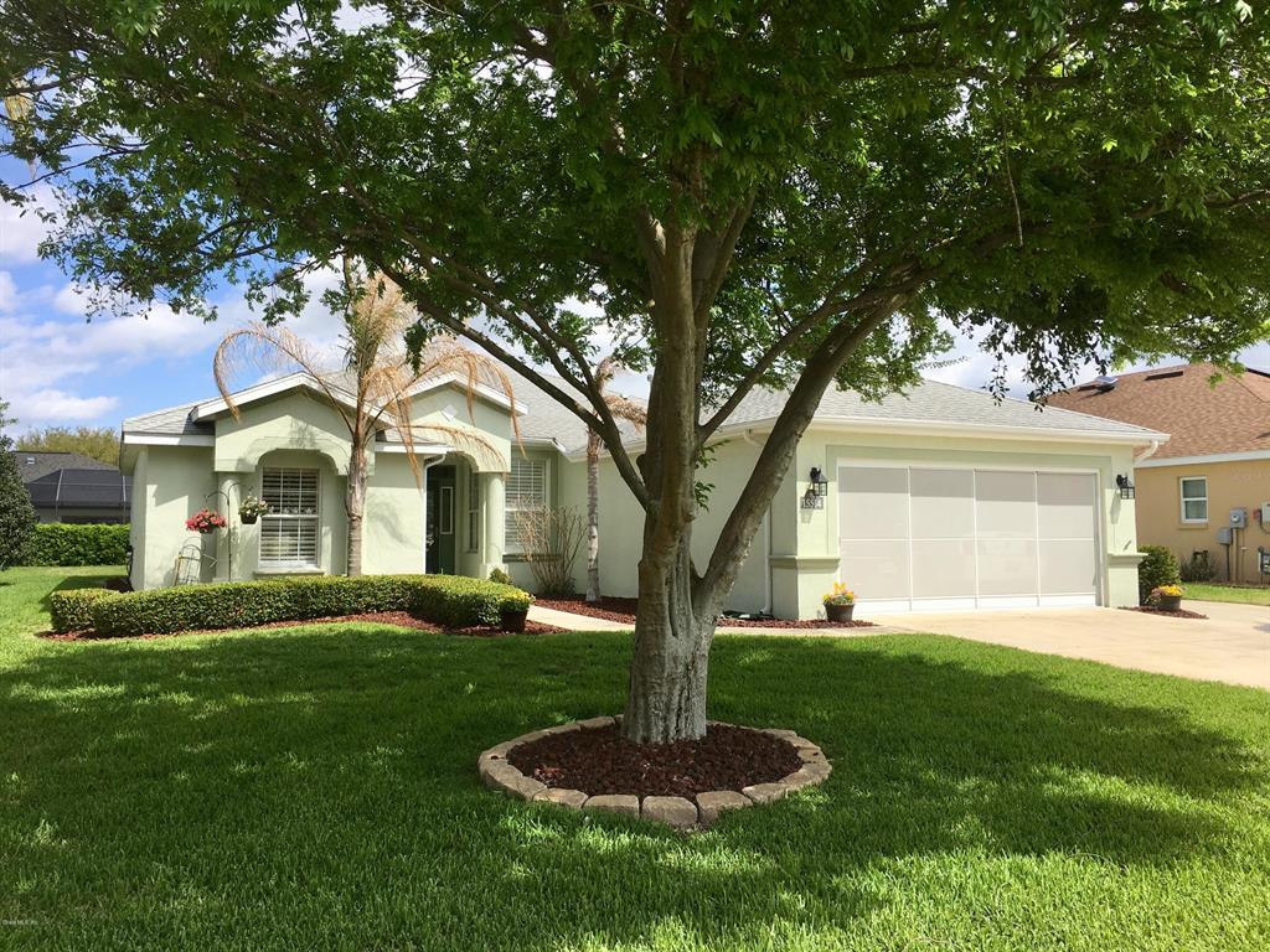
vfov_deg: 48.2
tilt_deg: +4.6
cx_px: 635
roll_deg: -0.8
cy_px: 476
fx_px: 1064
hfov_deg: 61.7
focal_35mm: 29
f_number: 2.2
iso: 25
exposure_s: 1/1425
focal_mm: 4.15
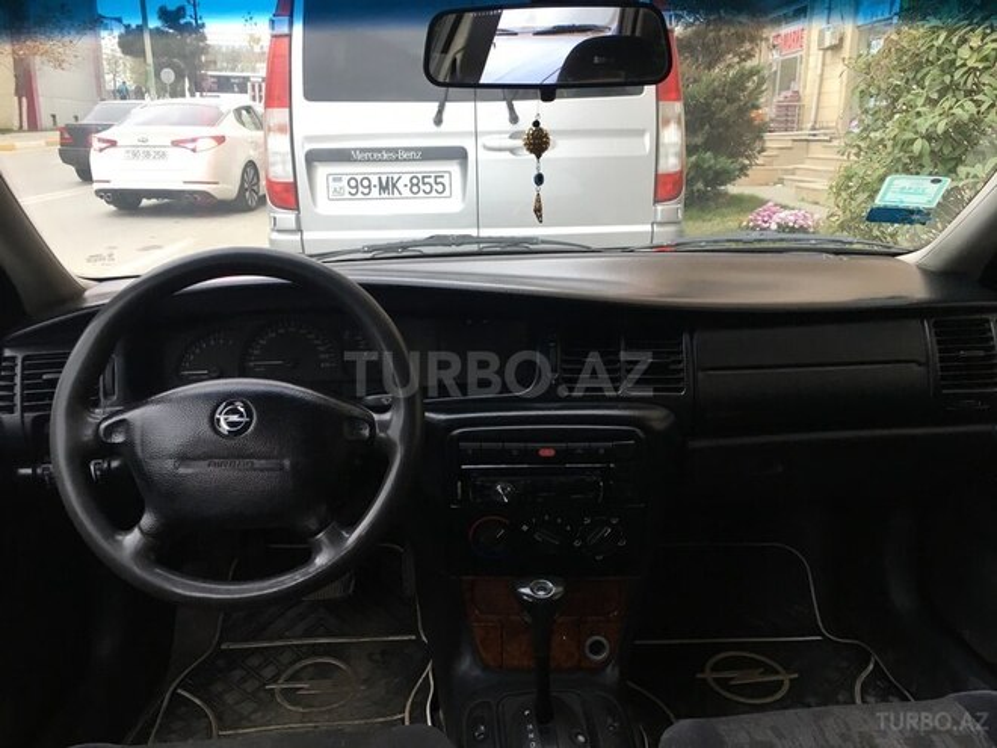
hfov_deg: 61.7
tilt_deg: -15.5
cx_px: 498
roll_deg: +0.8
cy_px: 374
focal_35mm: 29
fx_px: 835
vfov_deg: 48.2
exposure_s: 1/33
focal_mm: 4.15
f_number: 2.2
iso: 32
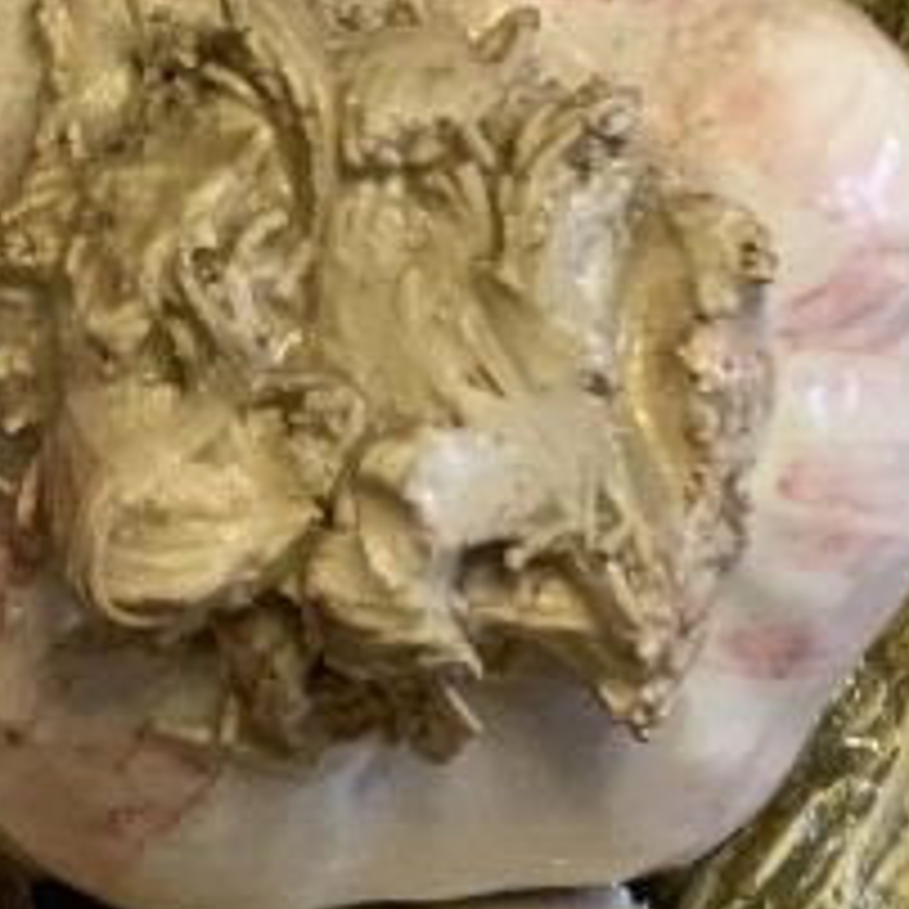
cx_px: 189
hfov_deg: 11.5
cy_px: -400
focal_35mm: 152
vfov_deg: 11.1
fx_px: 4516
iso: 100
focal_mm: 3
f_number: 1.8
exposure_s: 1/50
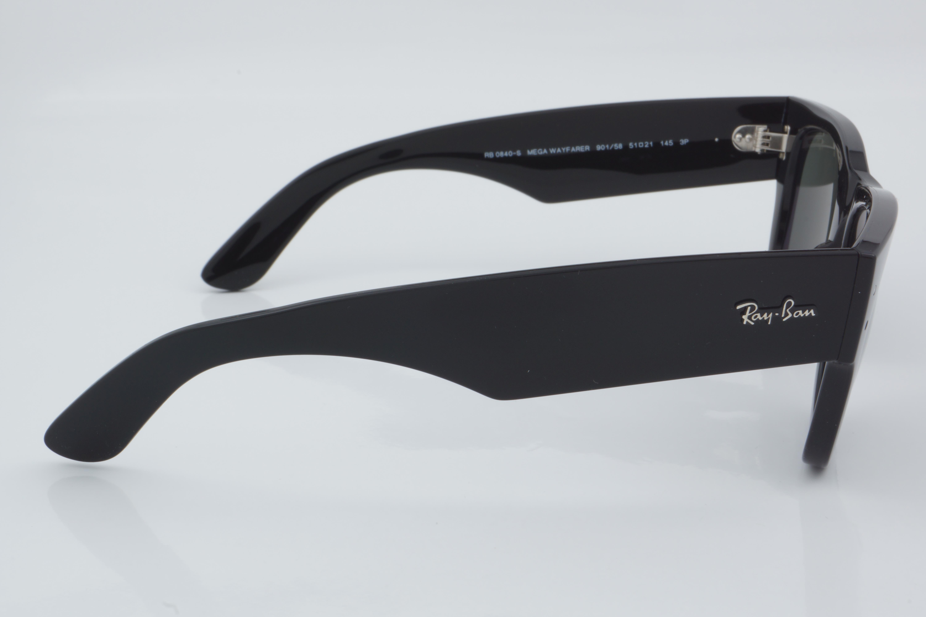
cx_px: 463
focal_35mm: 75
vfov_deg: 18.2
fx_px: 1929
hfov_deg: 27.0
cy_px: 308
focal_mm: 50
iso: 100
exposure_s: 1/4
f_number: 32
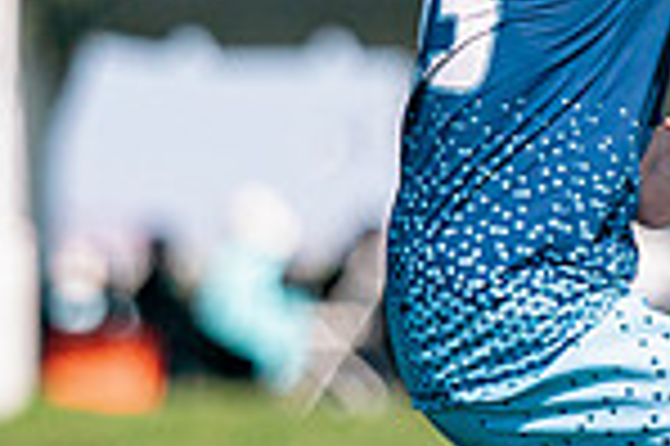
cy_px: 159
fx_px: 19297
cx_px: 665
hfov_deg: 2.0
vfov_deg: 1.3
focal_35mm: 1038
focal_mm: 200
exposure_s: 1/12800
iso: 400
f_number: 2.8
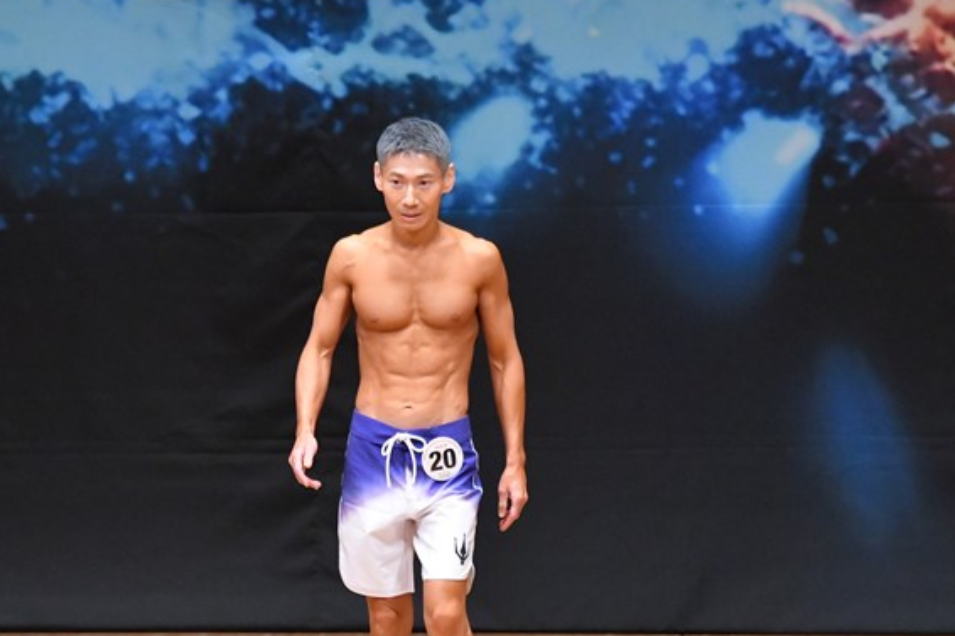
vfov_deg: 3.3
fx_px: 10899
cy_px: 418
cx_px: 310
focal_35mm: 411
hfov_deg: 5.0
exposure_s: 1/400
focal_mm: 200
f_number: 5.6
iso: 8000
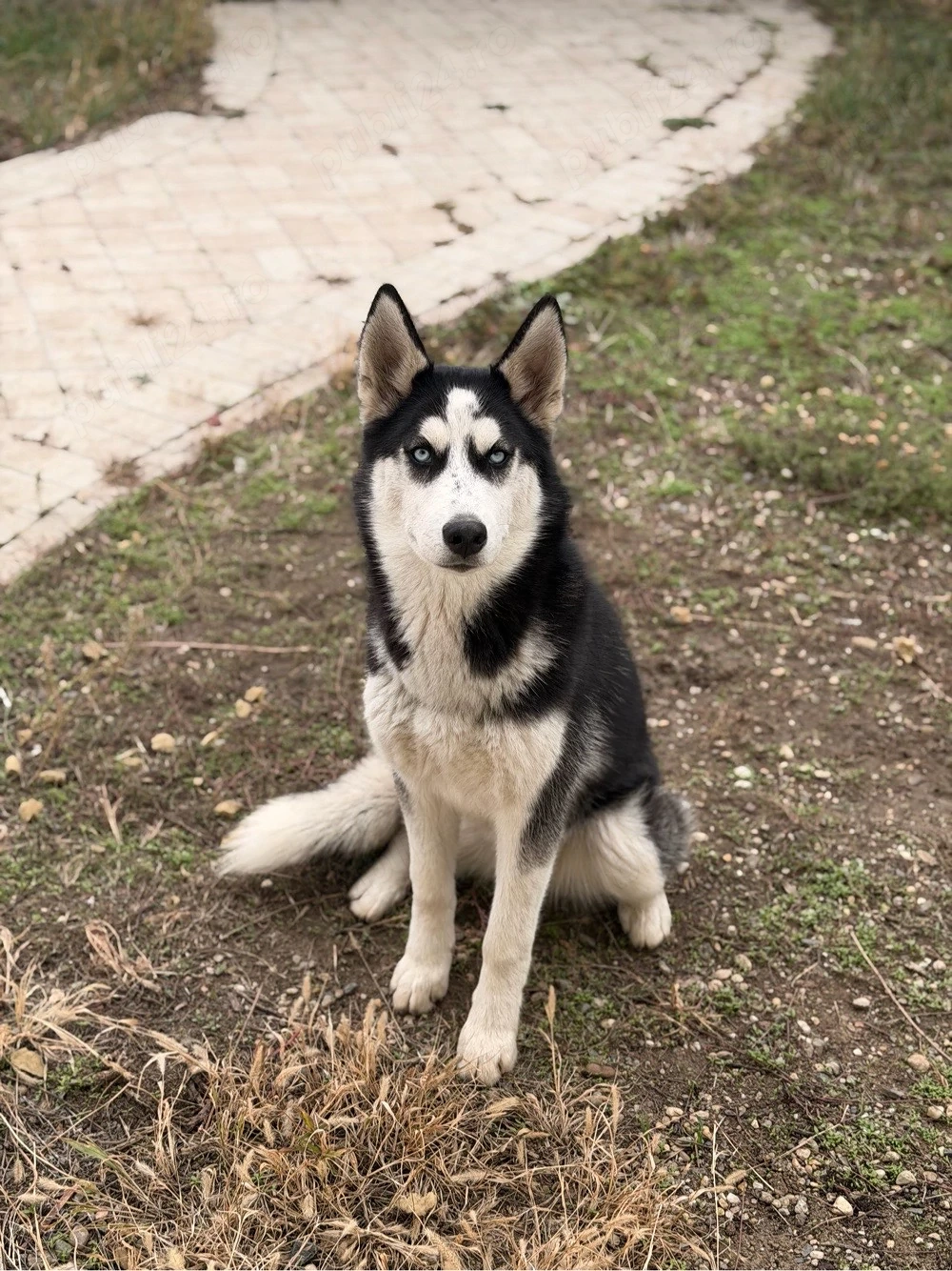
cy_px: 636
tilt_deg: -32.0
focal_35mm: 48
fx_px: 1761
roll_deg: -3.6
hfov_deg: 30.3
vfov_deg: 39.7
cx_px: 476
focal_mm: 6.76
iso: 64
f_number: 1.78
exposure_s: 1/794
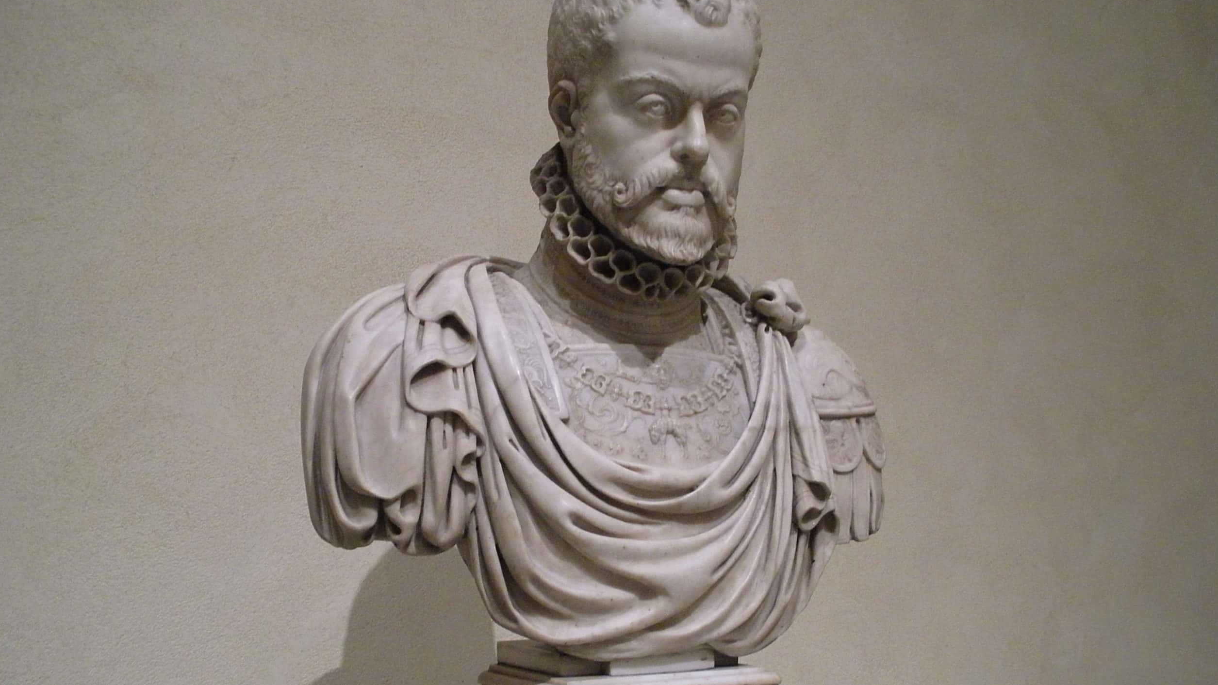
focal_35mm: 40
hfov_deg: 50.5
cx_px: 617
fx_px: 1292
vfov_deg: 29.6
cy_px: 408
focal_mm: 6.3
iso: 400
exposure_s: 1/20
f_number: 3.5
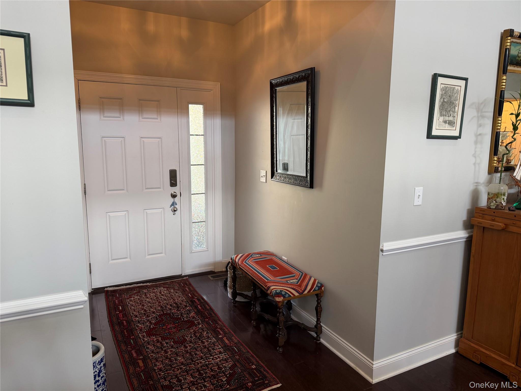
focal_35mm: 24
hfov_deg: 71.6
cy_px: 196
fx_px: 361
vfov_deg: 56.8
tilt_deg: -9.1
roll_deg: -0.4
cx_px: 260
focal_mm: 6.76
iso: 160
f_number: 1.78
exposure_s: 1/60
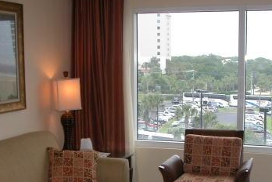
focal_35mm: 67
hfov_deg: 30.1
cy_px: 152
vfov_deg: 20.0
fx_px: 506
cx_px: 131
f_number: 3.5
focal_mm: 8.9
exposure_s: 1/110
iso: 100
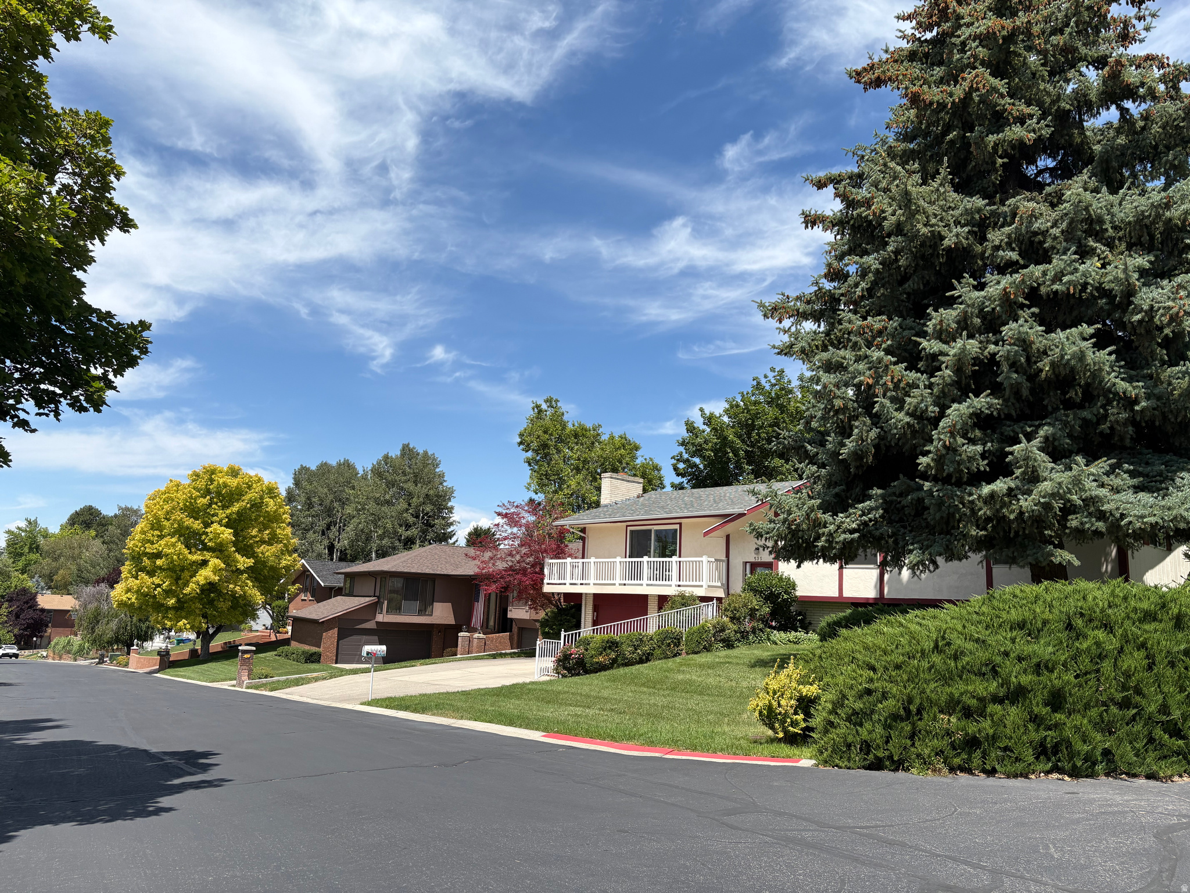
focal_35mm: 26
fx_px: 894
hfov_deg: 67.3
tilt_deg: +10.7
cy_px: 446
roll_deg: -2.6
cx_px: 595
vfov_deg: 53.1
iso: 50
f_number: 1.6
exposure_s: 1/3831
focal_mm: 5.96
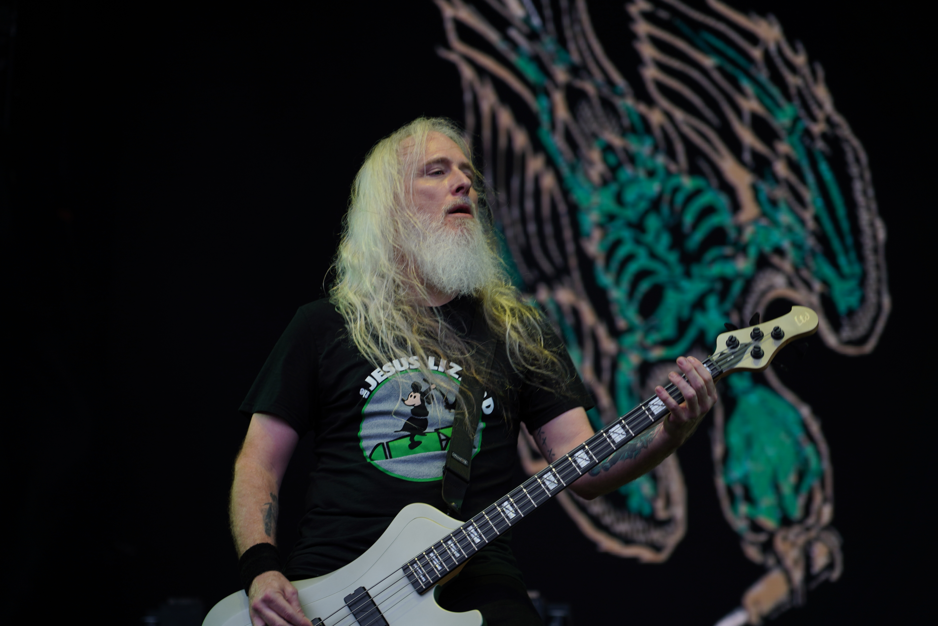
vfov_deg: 13.0
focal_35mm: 105
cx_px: 469
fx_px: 2736
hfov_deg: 19.5
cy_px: 313
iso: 100
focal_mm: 105
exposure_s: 1/125
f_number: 4
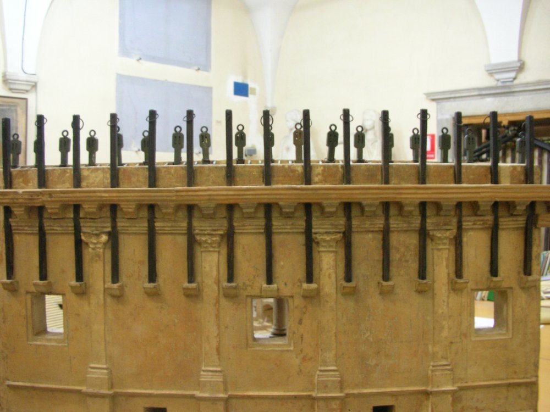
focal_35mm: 35
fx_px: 556
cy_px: 206
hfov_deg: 52.6
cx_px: 275
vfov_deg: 40.7
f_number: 3
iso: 200
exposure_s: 1/2
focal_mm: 5.8
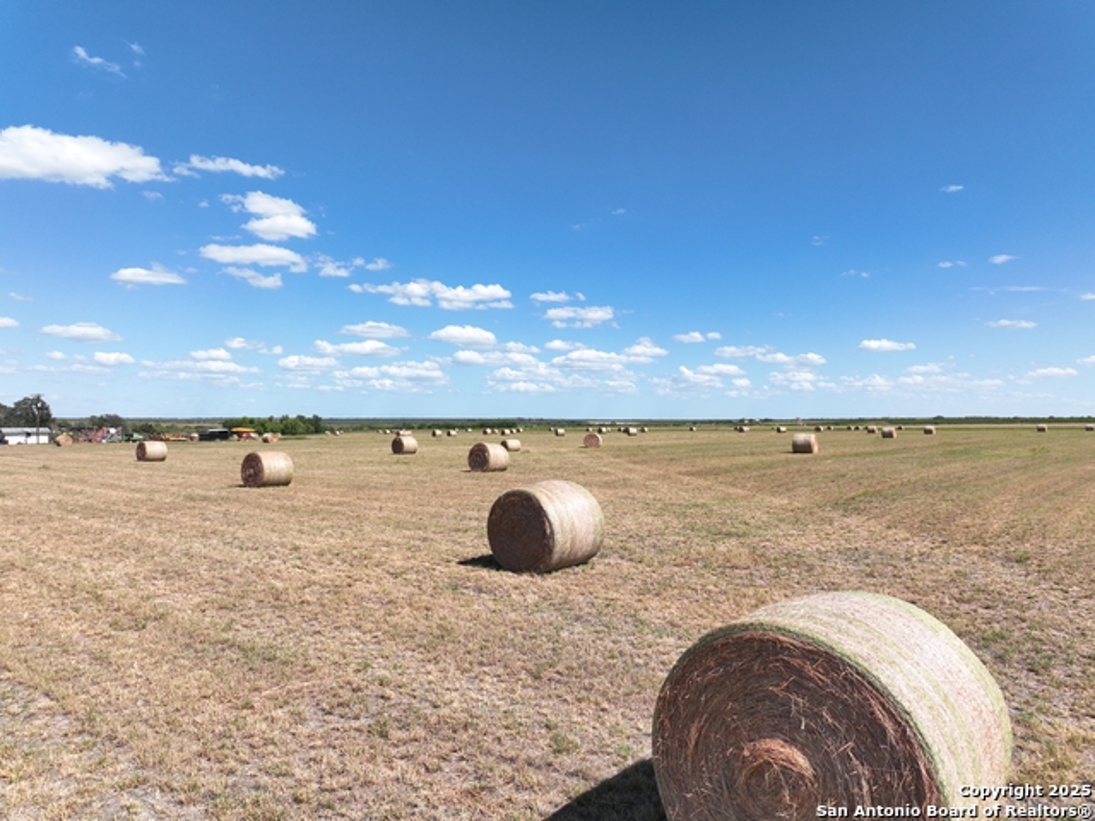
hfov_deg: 71.6
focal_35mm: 24
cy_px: 410
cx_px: 548
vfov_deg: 56.8
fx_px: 759
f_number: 3.5
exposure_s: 1/60
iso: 100
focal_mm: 12.29
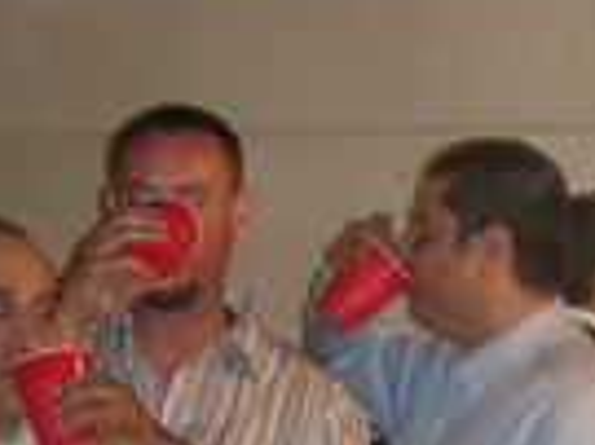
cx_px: 626
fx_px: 3091
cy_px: 595
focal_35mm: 180
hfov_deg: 10.9
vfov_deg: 8.1
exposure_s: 1/30
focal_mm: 6.7
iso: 320
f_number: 3.5
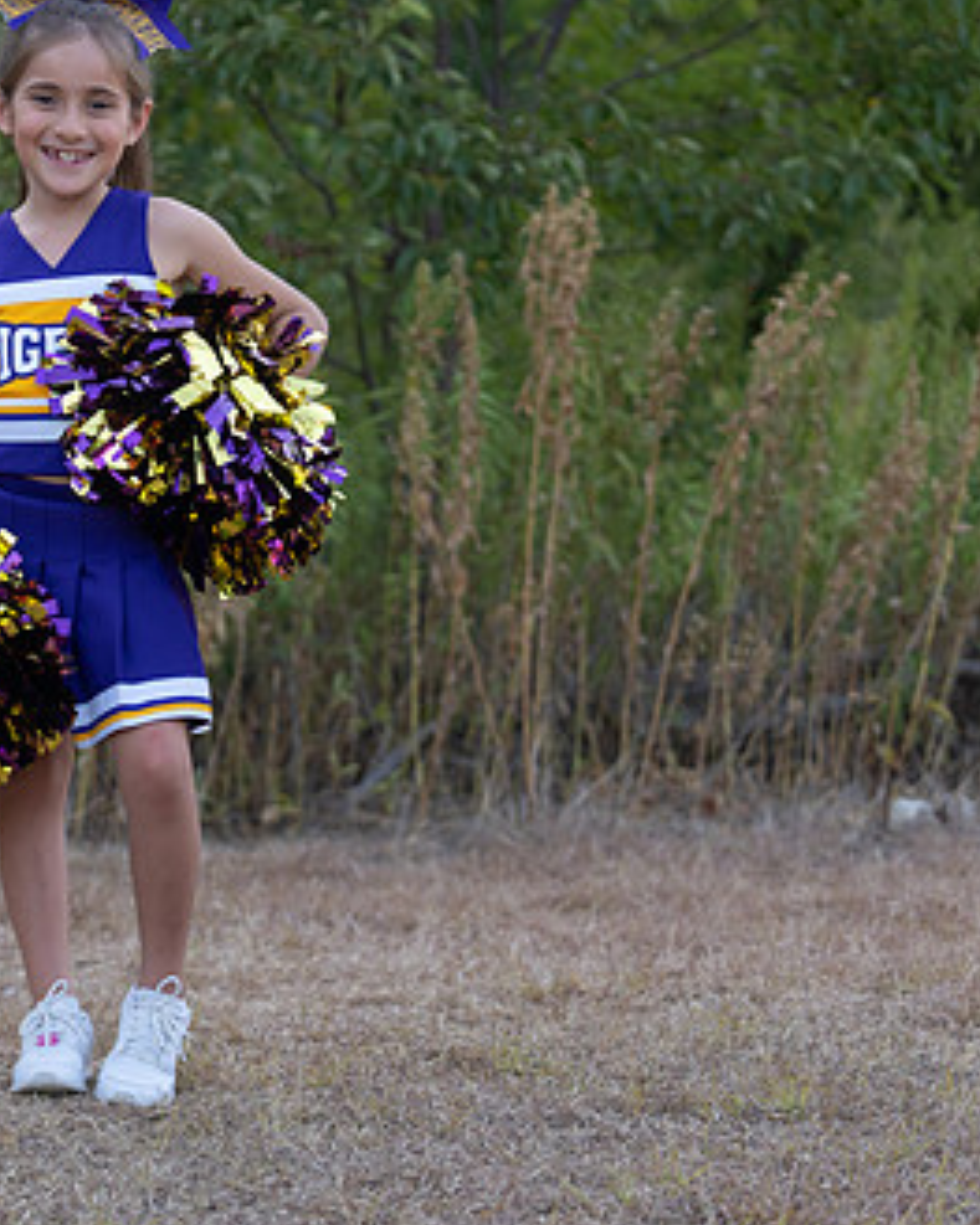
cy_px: 531
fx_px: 4208
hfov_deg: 13.2
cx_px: 71
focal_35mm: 116
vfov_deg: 16.6
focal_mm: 70
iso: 250
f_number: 2.8
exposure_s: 1/320
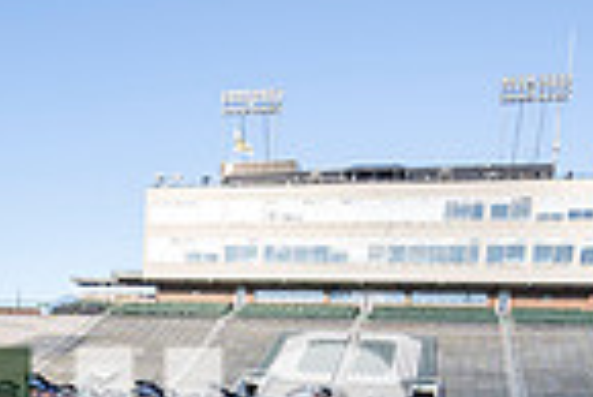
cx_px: 98
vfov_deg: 21.5
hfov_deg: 34.3
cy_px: 538
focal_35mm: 56
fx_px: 923
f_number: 4.5
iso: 160
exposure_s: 1/500
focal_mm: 14
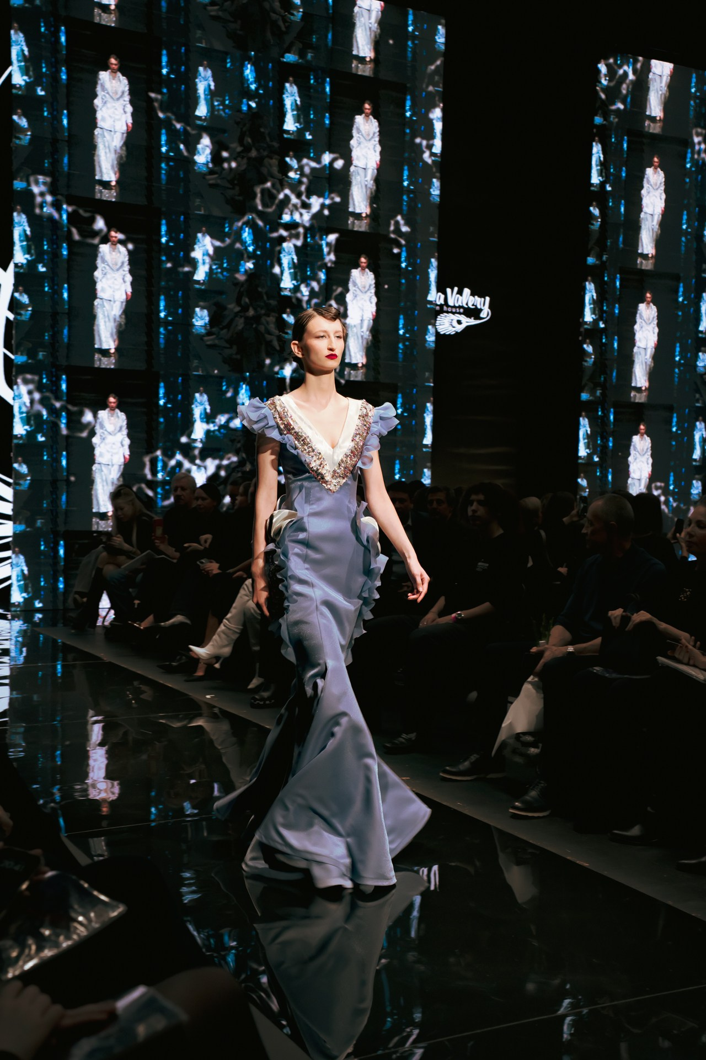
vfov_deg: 44.5
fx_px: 1294
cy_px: 530
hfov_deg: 30.5
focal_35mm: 44
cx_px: 353
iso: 2000
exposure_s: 1/125
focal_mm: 44
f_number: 5
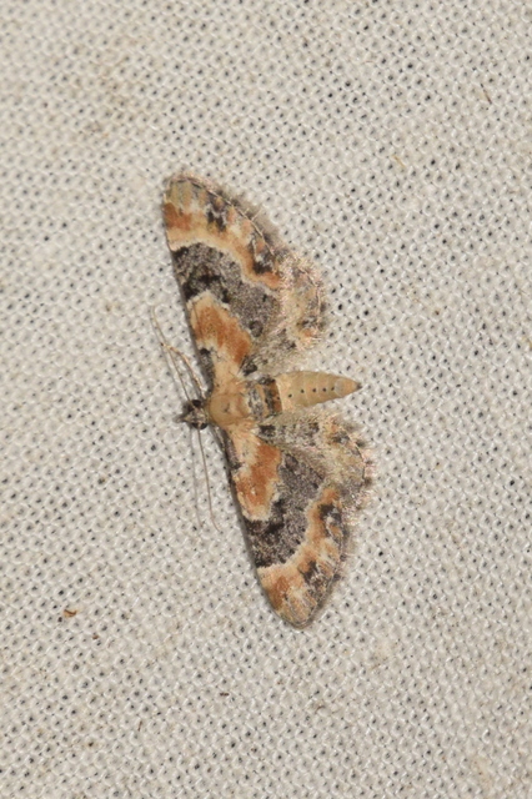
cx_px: 266
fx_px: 4660
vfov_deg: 9.8
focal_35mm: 210
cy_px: 400
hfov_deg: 6.5
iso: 400
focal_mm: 140
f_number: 14
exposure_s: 1/200
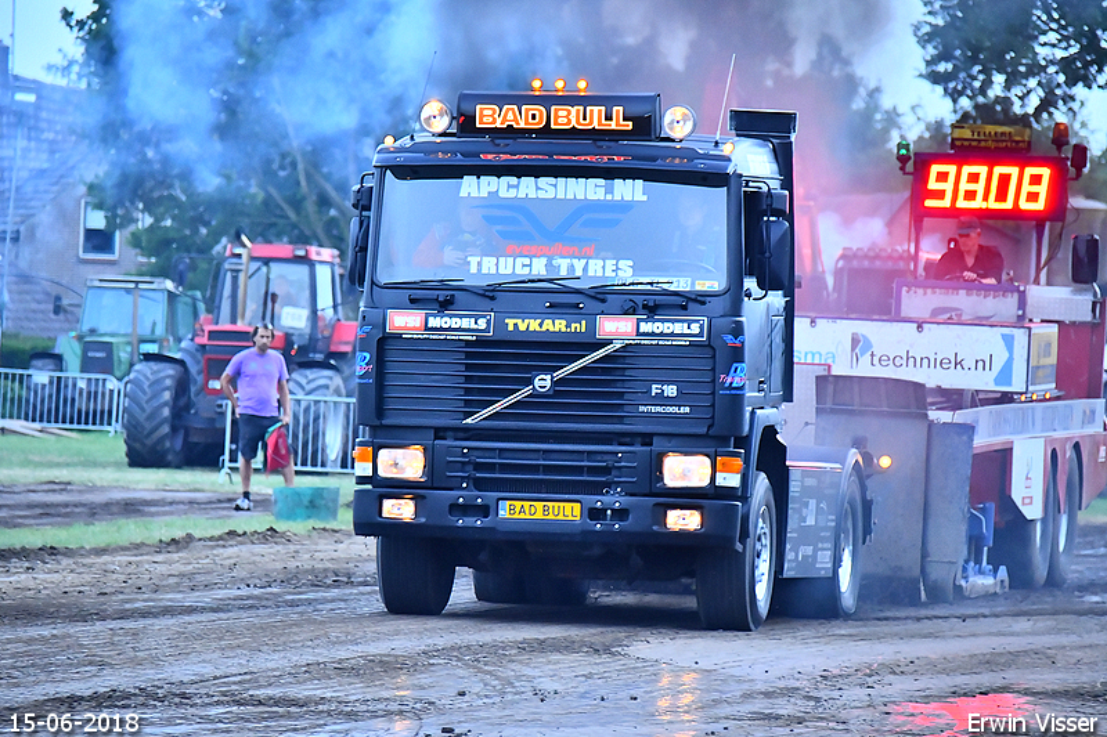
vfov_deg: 4.2
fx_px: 10145
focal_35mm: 330
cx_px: 554
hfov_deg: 6.2
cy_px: 368
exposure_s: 1/80
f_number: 5.6
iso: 2500
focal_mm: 220
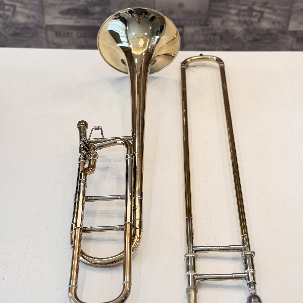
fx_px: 564
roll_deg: +0.1
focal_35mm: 57
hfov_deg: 30.0
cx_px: 153
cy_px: 148
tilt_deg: -39.0
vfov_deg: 30.0
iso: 64
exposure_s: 1/50
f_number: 1.78
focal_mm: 6.76
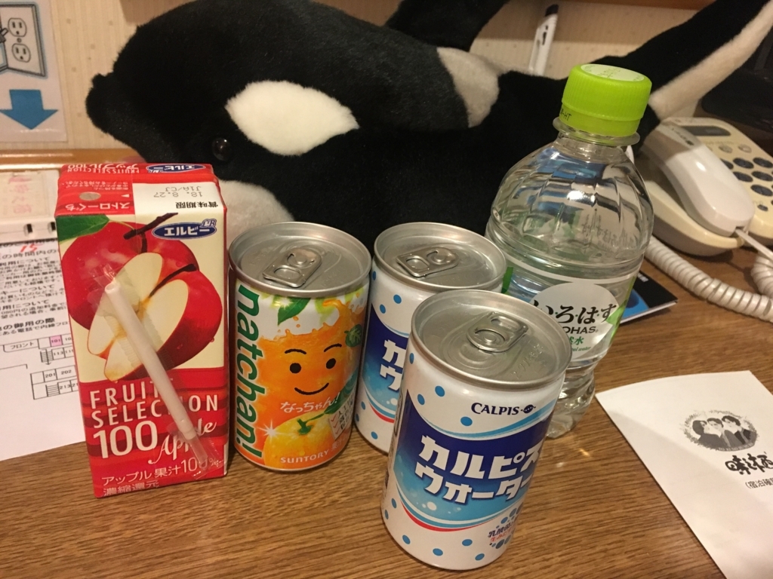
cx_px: 386
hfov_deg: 61.7
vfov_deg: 48.2
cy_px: 290
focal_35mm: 29
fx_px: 648
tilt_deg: -30.8
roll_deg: -6.6
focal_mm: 4.15
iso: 250
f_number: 2.2
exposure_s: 1/15
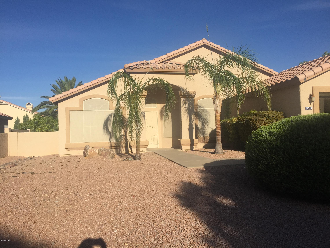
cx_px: 165
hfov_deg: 61.7
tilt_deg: +1.3
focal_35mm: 29
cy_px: 124
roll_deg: +1.1
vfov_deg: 48.2
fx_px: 276
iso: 32
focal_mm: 4.15
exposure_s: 1/3049
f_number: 2.2
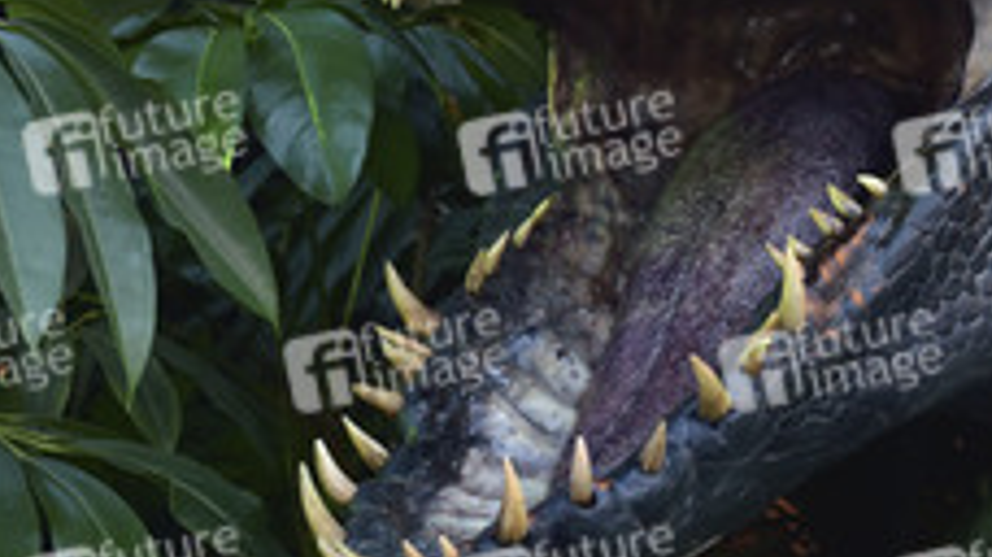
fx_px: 3812
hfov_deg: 14.7
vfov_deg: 8.3
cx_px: 888
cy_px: 35
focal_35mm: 145
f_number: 6.3
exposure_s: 1/320
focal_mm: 70
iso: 320
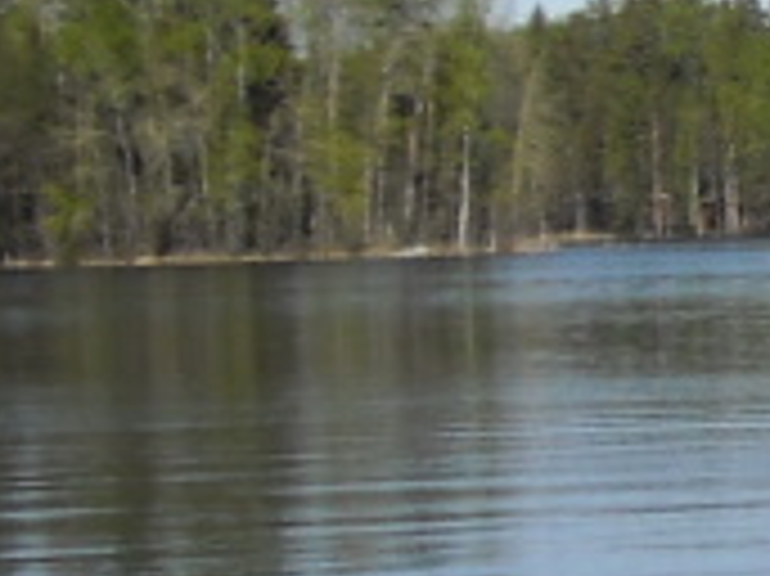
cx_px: 1477
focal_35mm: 205
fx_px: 4557
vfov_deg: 7.2
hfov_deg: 9.1
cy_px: 261
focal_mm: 5.7
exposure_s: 1/353
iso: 64
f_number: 5.6
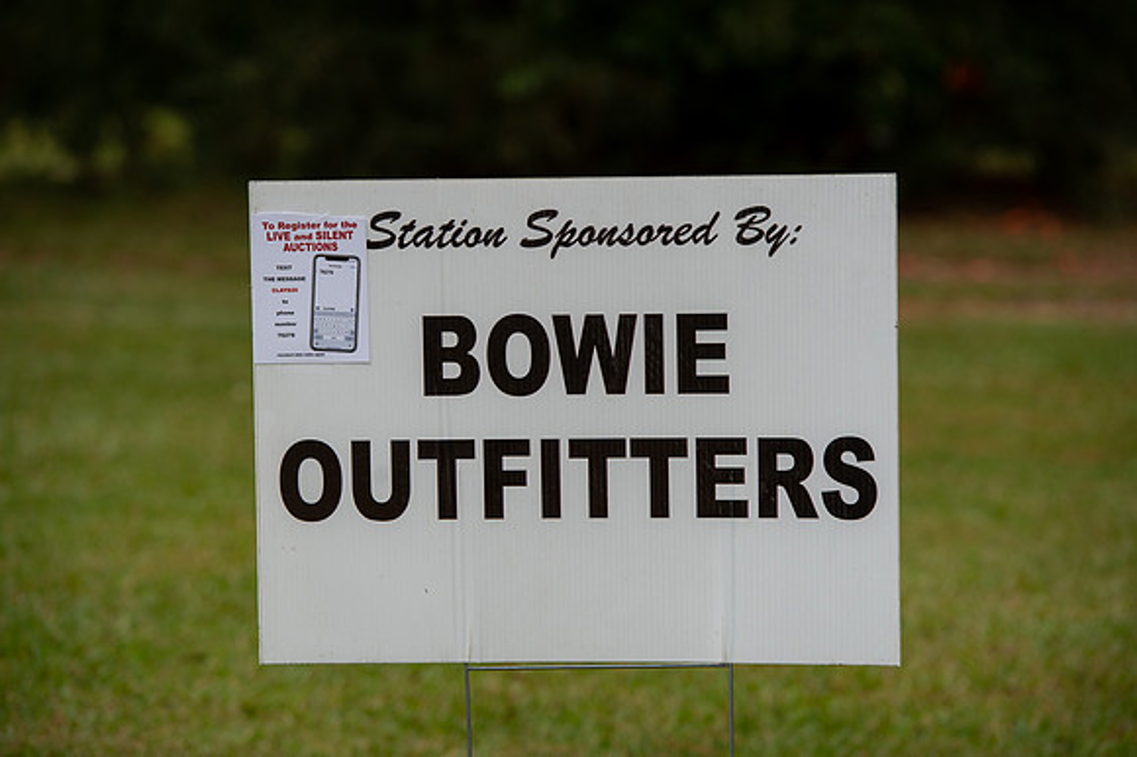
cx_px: 568
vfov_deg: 8.3
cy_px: 378
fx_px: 5208
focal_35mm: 165
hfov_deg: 12.5
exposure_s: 1/250
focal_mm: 165
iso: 320
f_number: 5.6
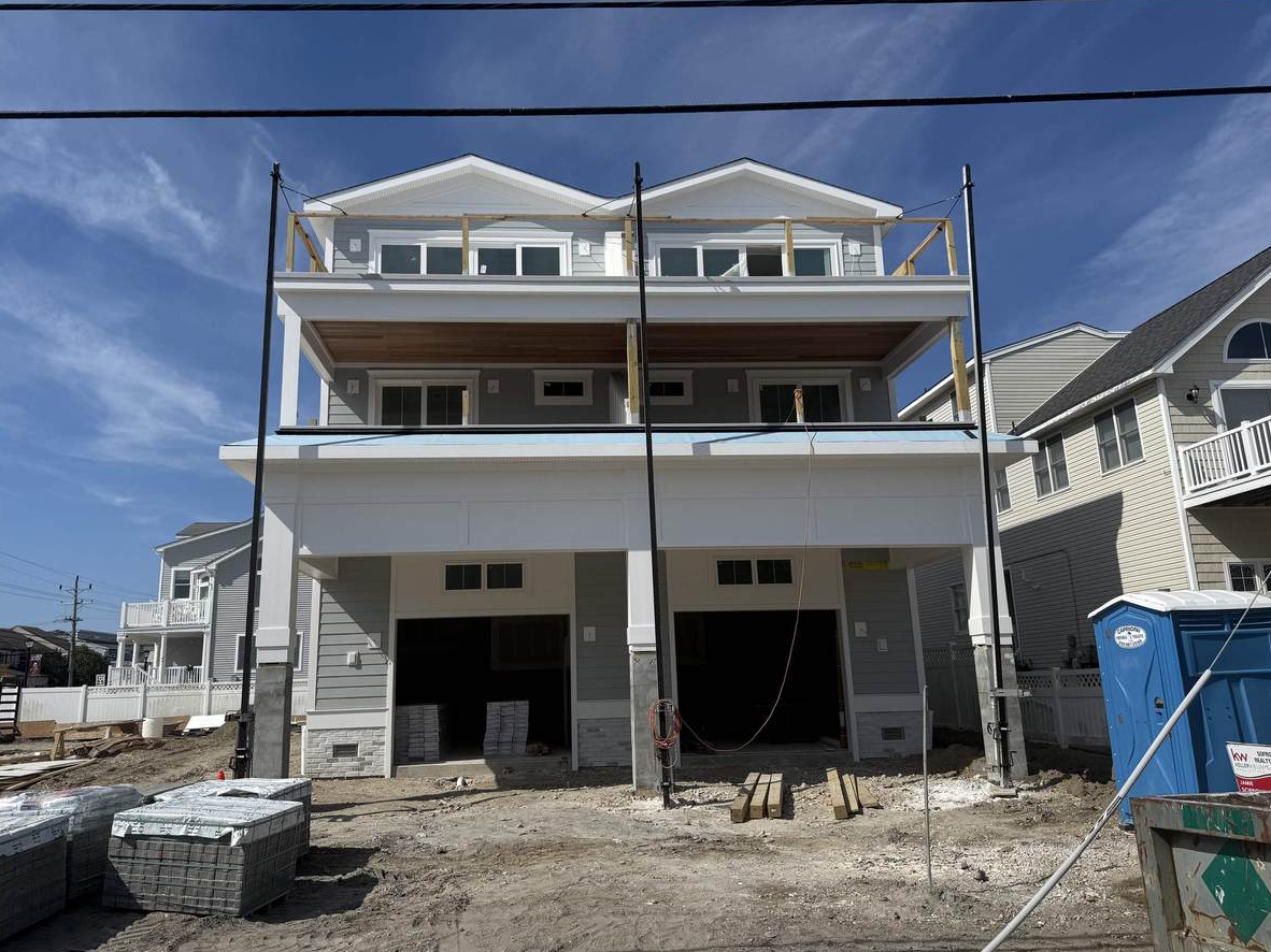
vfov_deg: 53.0
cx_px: 613
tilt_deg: +14.2
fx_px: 954
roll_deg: +2.3
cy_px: 458
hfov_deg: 67.3
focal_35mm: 26
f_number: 1.78
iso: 80
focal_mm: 6.76
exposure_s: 1/8130
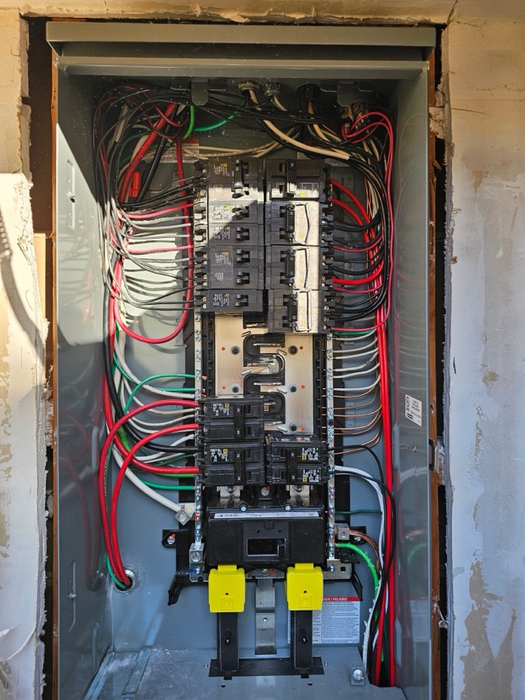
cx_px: 262
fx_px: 465
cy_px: 350
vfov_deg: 73.9
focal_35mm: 23
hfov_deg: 58.9
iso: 16
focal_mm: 6.3
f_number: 1.7
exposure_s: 1/120
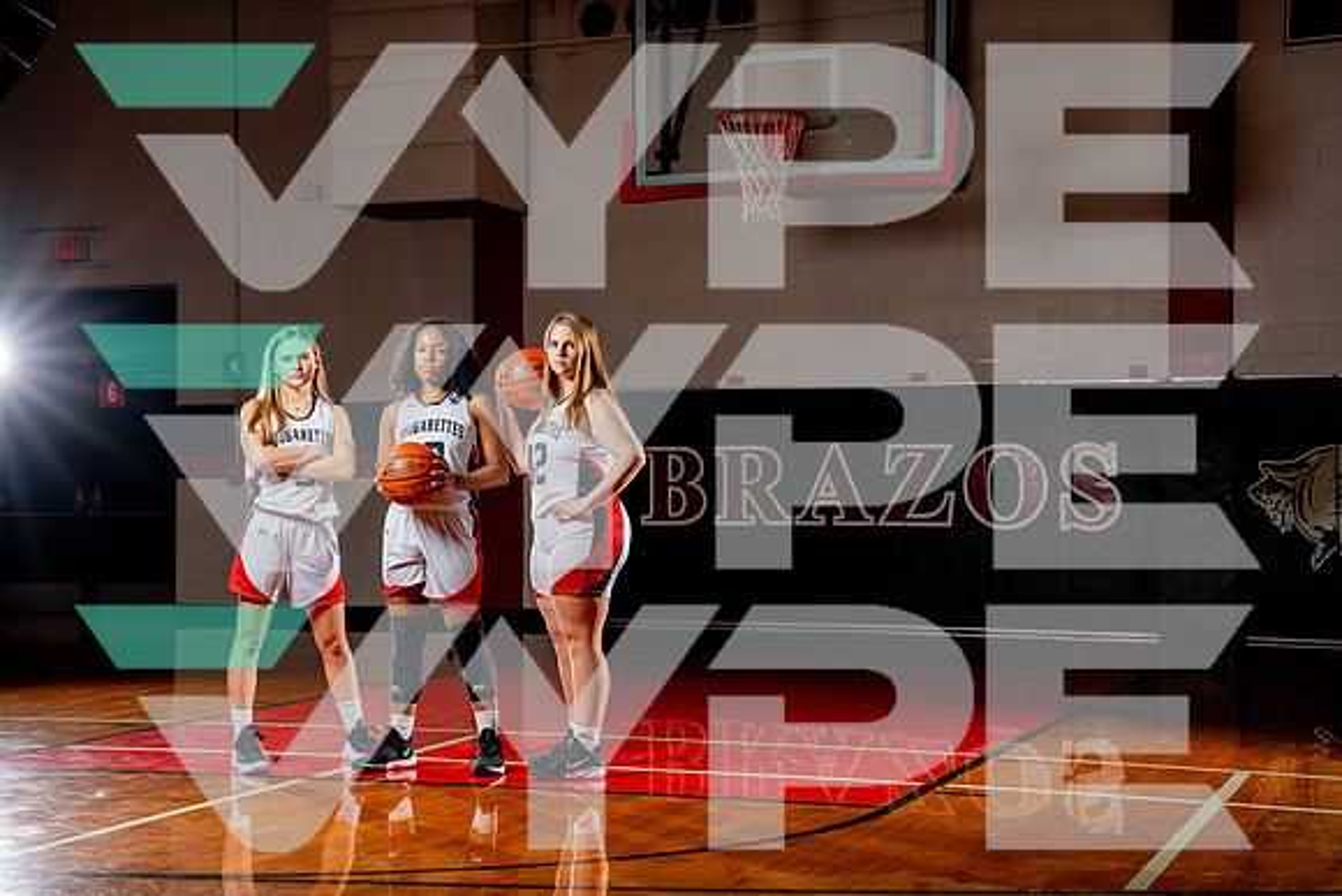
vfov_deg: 23.4
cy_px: 448
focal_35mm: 58
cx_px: 671
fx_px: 2163
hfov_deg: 34.5
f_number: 8
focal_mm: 58
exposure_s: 1/250
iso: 100
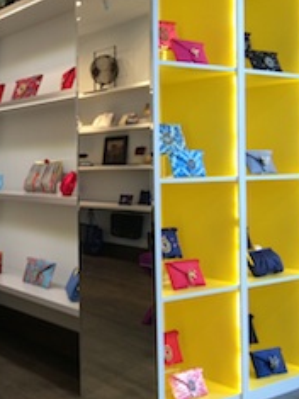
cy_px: 166
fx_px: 588
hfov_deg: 26.3
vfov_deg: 37.4
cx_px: -32
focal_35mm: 51
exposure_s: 1/33
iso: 100
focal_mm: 4.12
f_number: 2.2
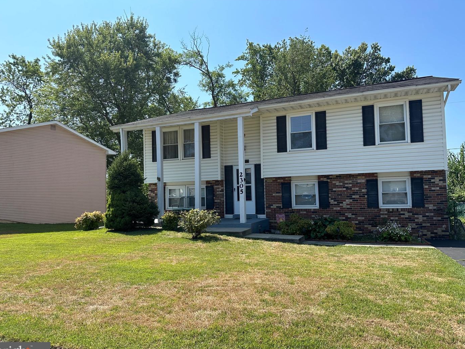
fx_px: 336
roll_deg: +1.1
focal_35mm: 25
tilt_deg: +4.2
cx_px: 234
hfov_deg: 69.4
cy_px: 180
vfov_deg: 54.9
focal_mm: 6.86
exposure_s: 1/2591
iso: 80
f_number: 1.78
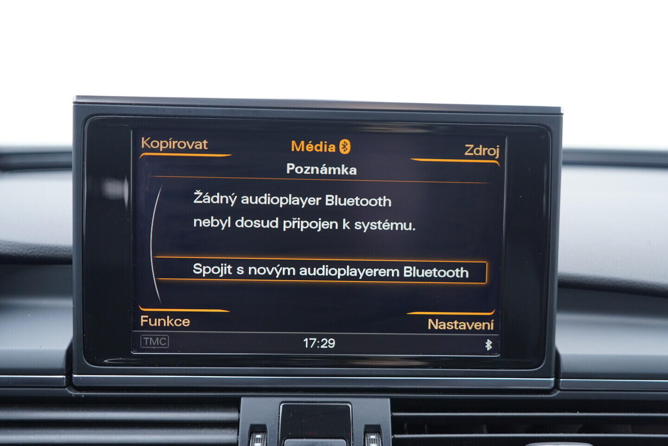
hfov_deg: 53.1
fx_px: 668
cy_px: 223
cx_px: 334
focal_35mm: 36
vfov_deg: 36.9
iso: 200
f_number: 2.8
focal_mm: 24
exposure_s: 1/40
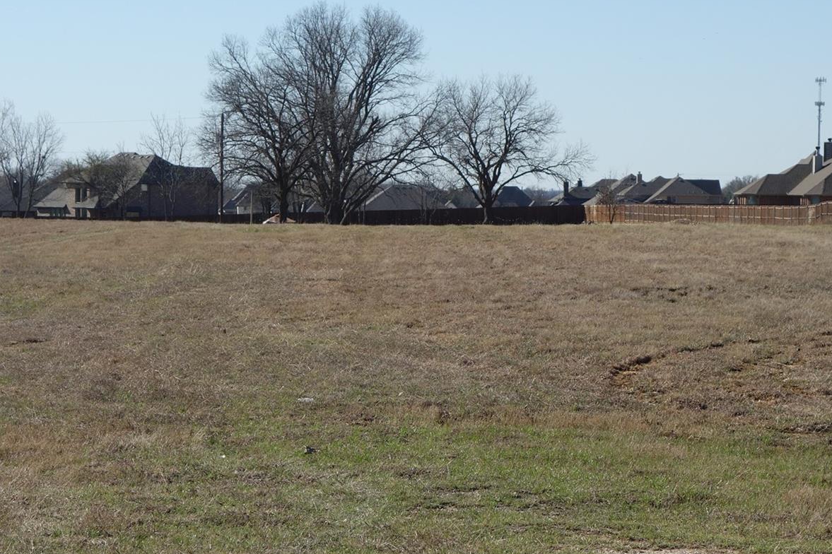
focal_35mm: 134
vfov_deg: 10.2
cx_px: 475
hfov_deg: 15.3
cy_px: 398
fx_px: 3096
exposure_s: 1/640
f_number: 5.6
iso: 125
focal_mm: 28.5
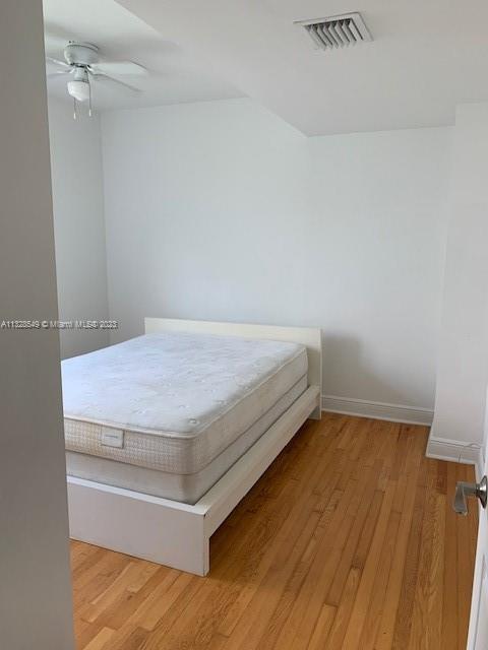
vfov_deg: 67.3
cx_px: 244
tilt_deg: -8.1
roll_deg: -0.9
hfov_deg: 53.1
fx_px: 489
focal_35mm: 26
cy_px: 325
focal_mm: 4.25
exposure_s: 1/97
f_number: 1.8
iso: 100
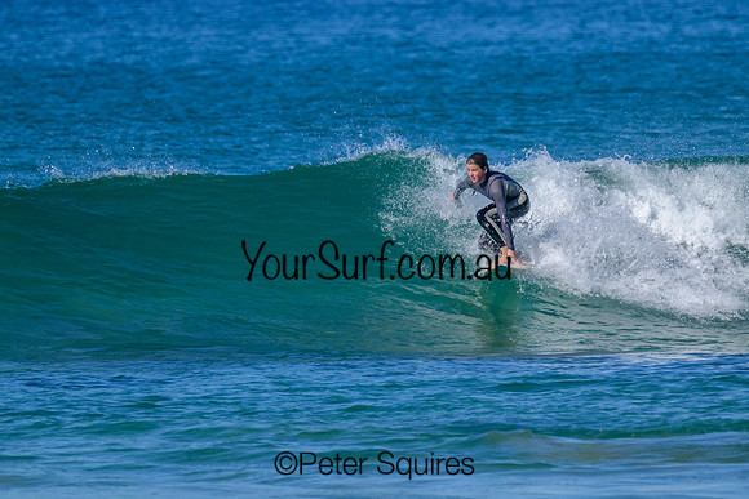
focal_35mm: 770
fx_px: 16026
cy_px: 189
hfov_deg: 2.7
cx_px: 453
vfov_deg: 1.8
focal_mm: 560
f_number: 8
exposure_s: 1/2000
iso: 500
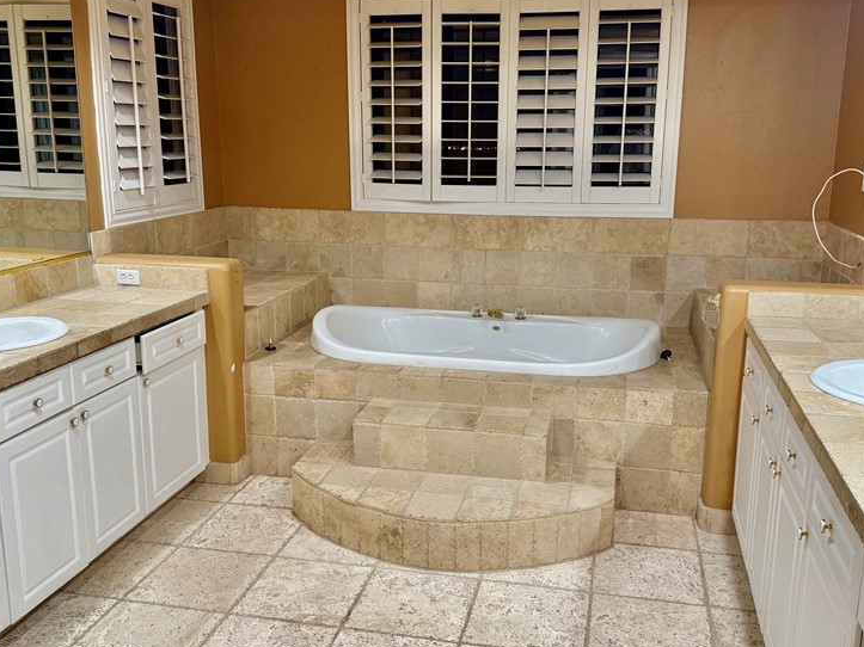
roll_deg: -0.4
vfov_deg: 41.8
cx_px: 448
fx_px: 848
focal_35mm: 34
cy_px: 309
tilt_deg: -12.3
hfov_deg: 54.0
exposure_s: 1/60
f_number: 1.78
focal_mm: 6.76
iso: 160
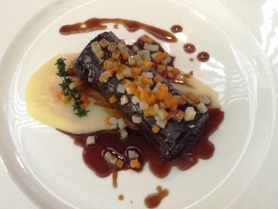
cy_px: 104
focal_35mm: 44
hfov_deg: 42.9
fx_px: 353
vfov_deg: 32.9
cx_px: 139
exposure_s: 1/30
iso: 200
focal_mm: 2.03
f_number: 2.4
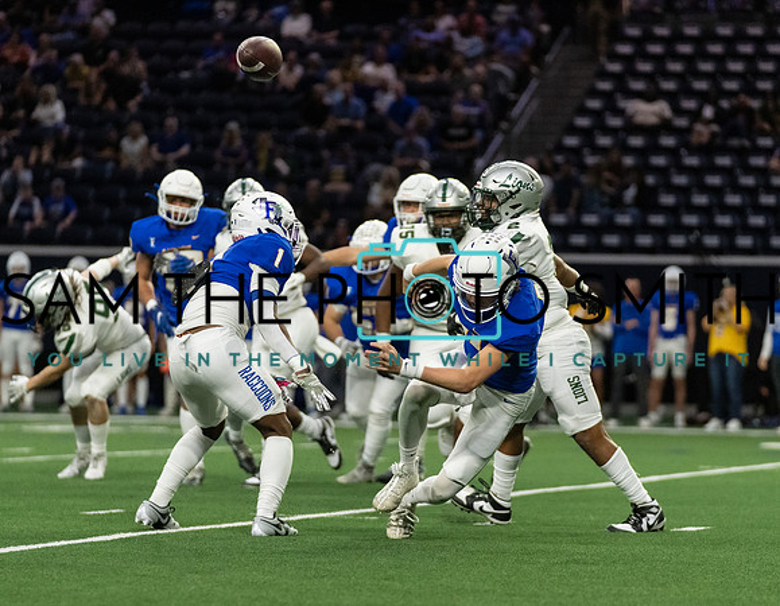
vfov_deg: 7.4
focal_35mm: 205
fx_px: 4672
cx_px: 416
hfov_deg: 9.5
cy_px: 352
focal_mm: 147
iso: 4000
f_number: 2.8
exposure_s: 1/1250
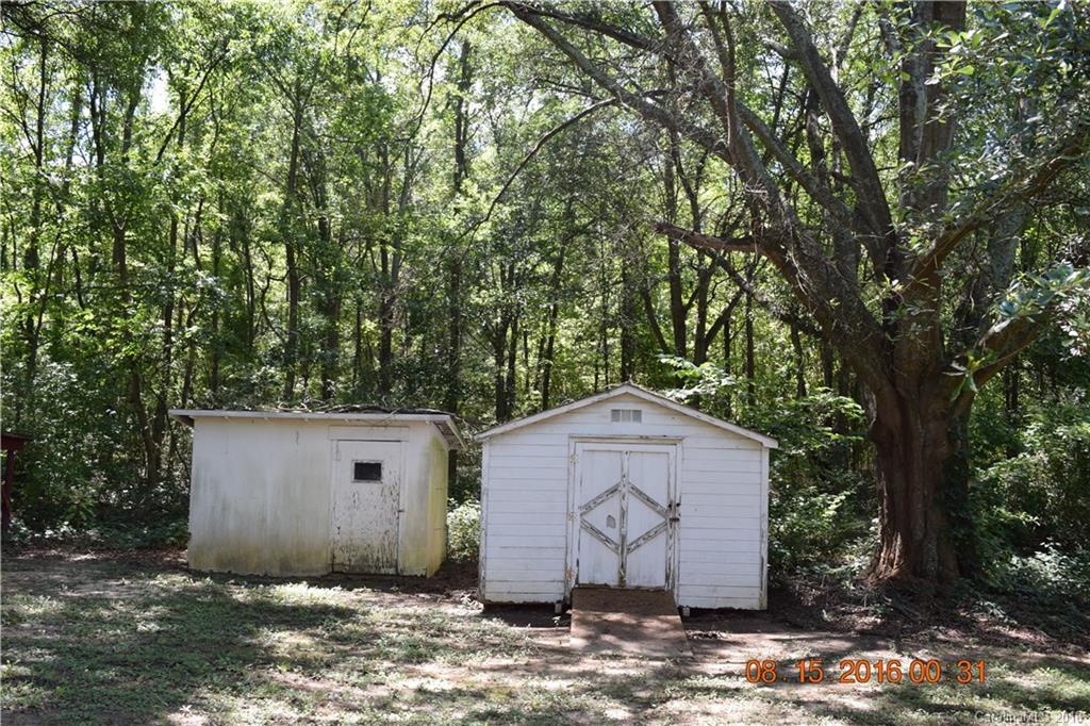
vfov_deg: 39.9
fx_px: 999
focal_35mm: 33
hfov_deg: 57.2
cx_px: 545
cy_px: 363
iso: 400
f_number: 6.3
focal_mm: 22
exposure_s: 1/160
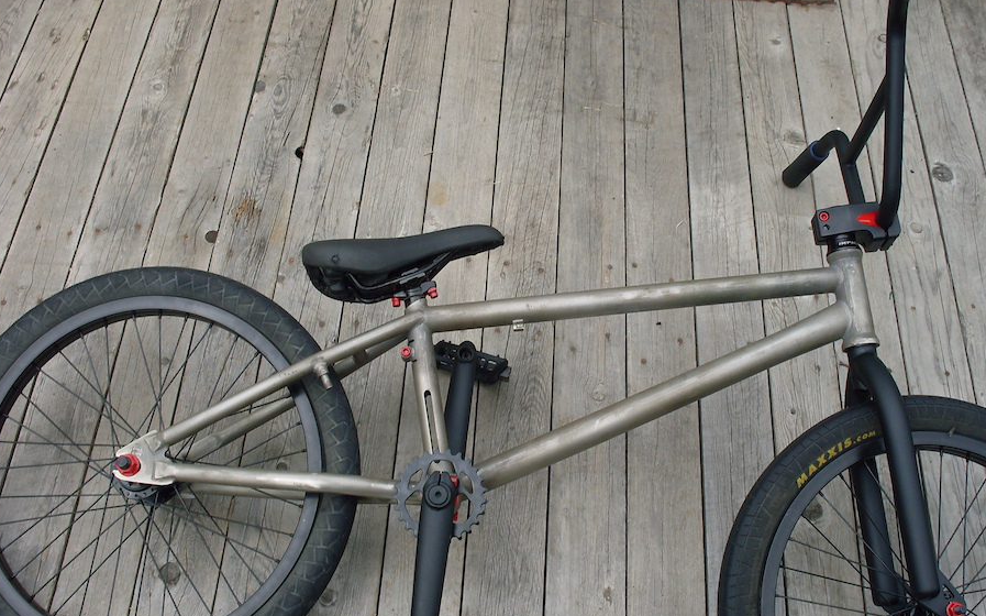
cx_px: 546
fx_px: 1236
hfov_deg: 43.4
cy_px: 323
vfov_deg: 28.0
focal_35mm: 46
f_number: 8.4
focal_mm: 6.3
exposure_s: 1/90
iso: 80
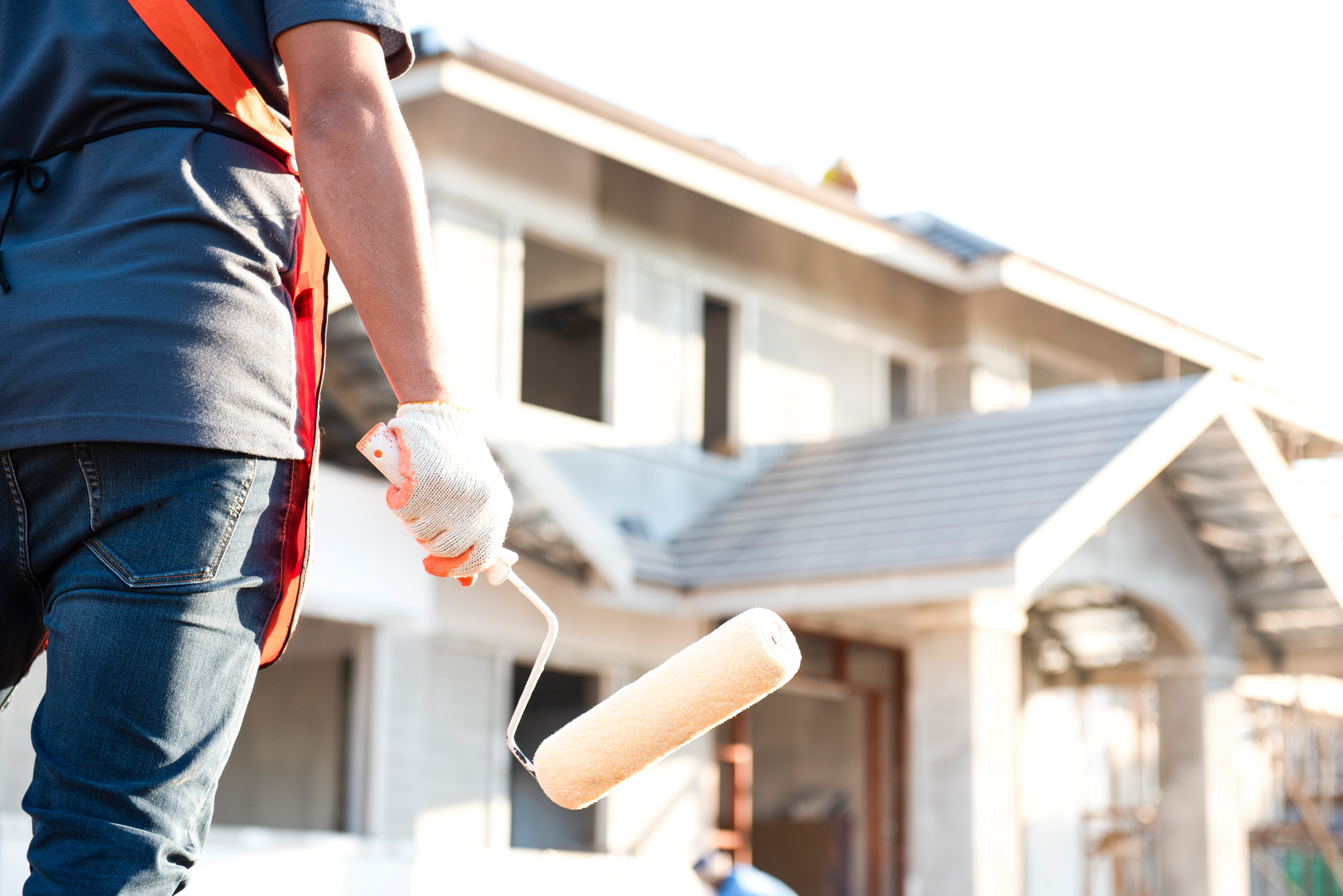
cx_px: 672
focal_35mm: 70
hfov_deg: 28.8
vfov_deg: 19.5
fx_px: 2612
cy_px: 448
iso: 200
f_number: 3.5
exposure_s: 1/400
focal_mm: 70
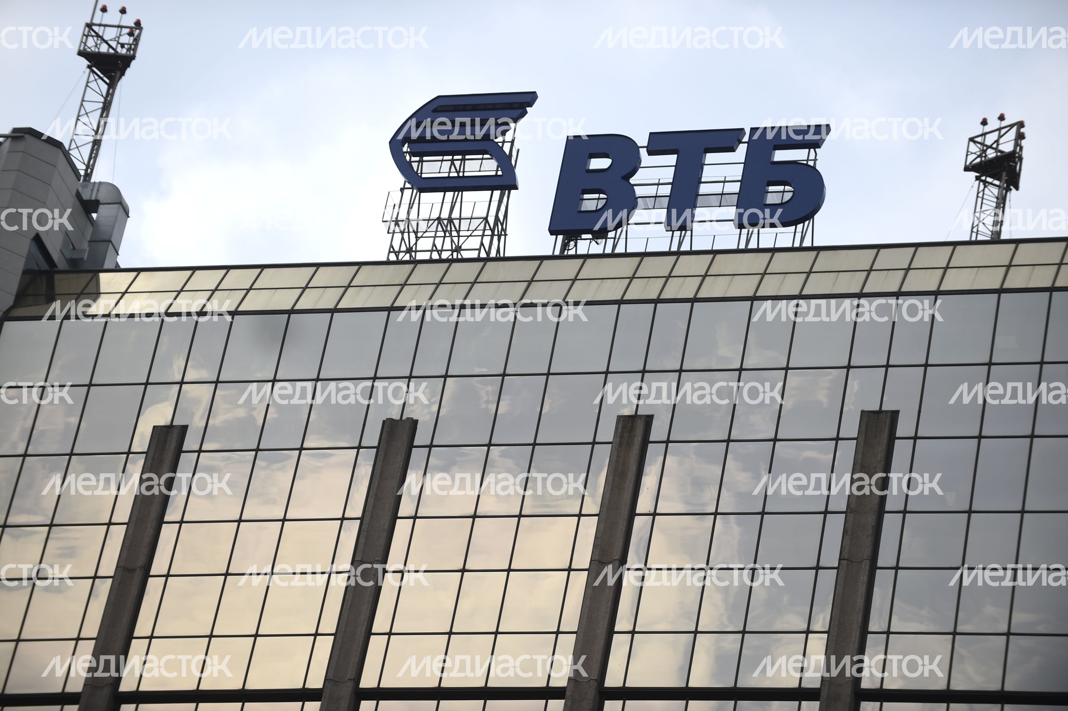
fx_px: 4596
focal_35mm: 155
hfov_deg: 13.3
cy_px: 356
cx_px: 534
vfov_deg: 8.8
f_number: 3.5
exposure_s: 1/1000
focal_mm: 155
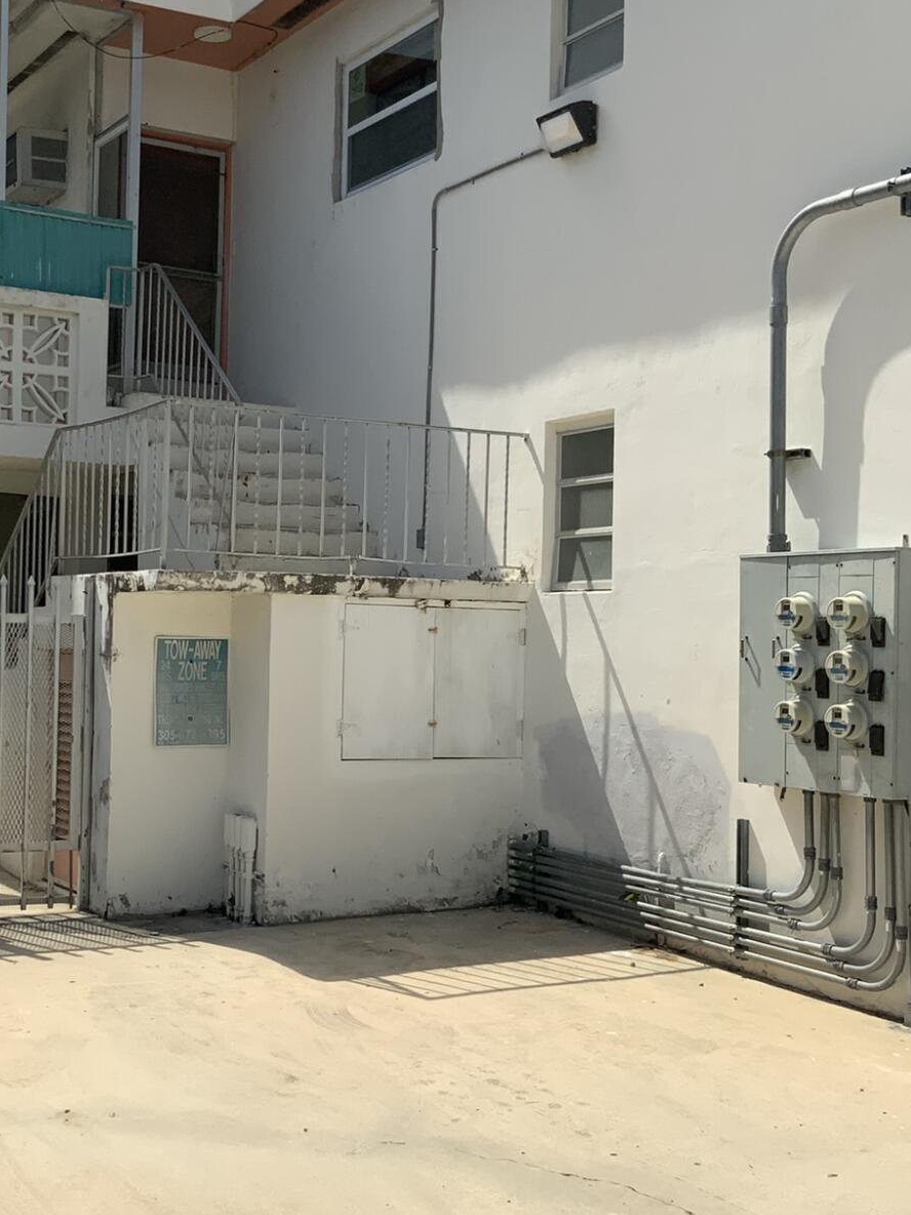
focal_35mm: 49
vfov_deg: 38.9
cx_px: 276
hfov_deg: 29.4
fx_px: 1719
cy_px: 597
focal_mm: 3
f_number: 1.8
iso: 20
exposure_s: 1/3322
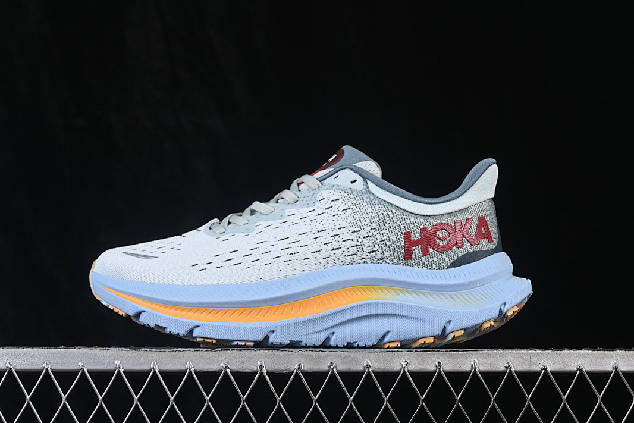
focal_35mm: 76
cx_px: 313
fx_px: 1339
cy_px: 214
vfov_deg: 18.0
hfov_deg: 26.6
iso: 160
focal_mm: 50
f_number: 8
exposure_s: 1/80
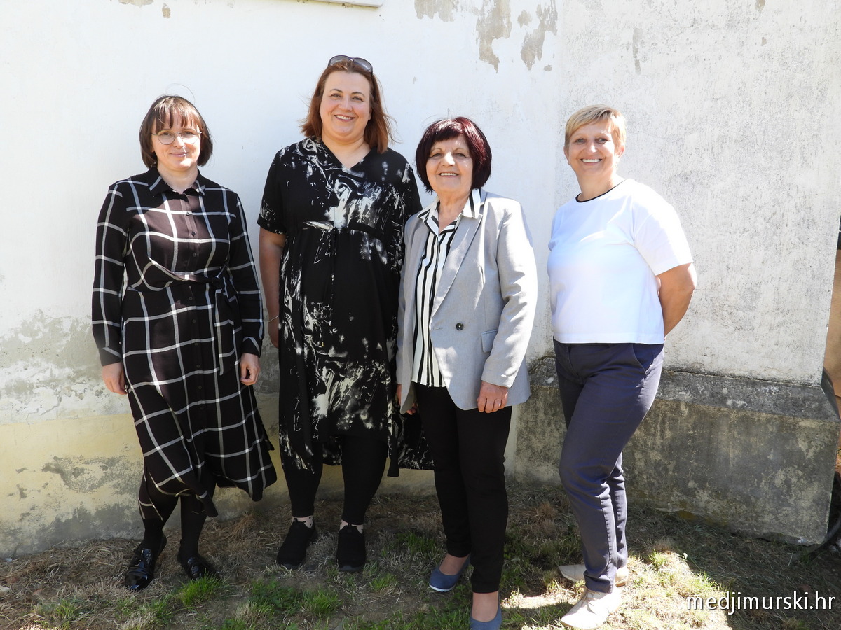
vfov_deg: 46.8
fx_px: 729
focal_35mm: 30
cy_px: 315
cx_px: 420
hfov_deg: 60.0
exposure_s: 1/320
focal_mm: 5.4
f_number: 3.2
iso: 100
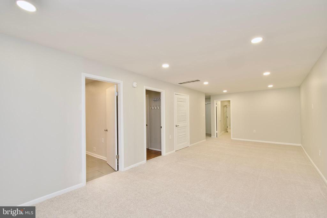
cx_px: 164
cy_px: 109
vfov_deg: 77.3
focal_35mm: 15
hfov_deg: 100.4
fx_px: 136
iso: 320
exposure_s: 1/25
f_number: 7.1
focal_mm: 10
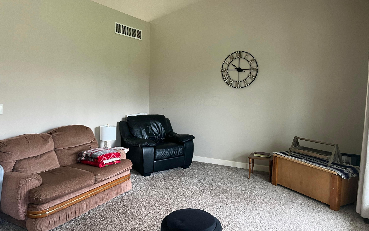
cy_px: 101
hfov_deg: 66.5
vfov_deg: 44.5
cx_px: 182
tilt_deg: -3.7
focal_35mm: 28
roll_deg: -1.4
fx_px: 282
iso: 125
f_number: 1.6
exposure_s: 1/74
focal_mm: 5.1
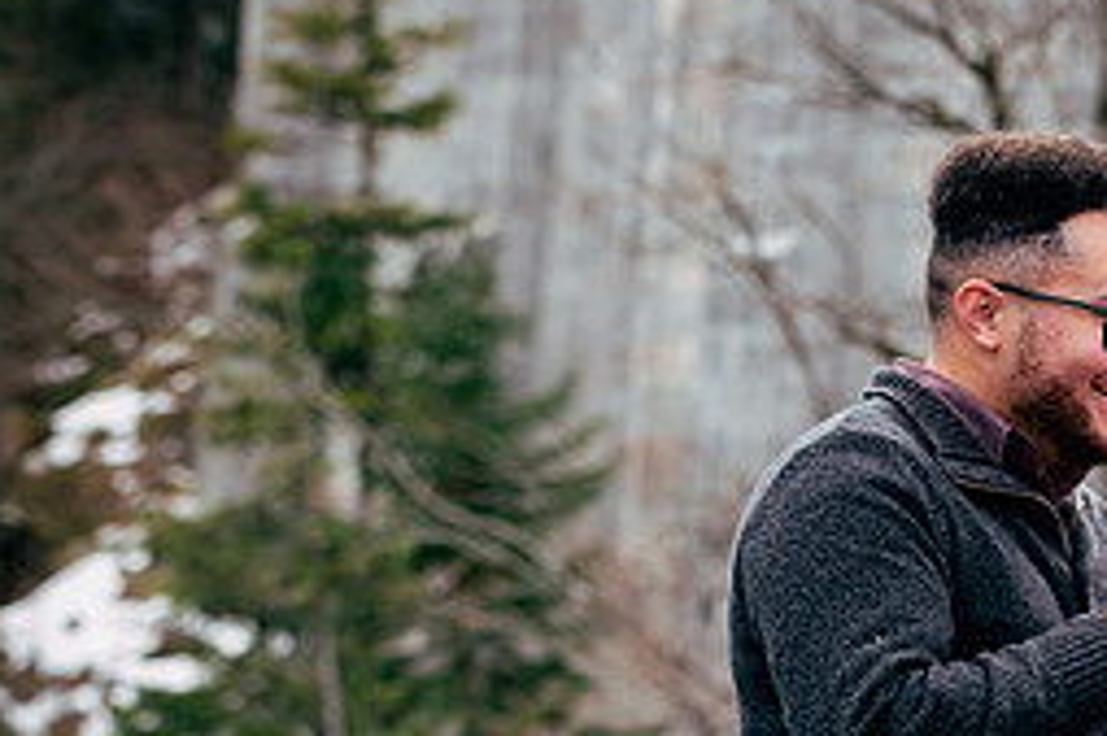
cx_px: 1159
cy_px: 718
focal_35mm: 215
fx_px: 6607
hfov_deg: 9.5
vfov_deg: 6.4
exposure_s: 1/400
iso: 250
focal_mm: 80
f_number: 5
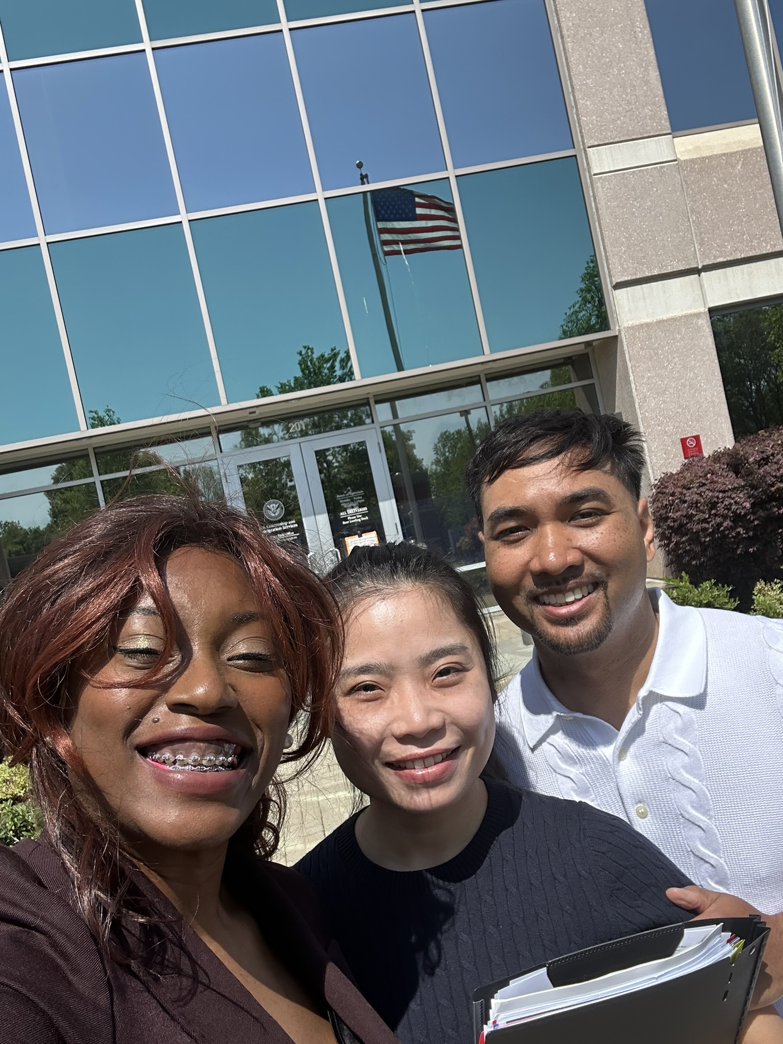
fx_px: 905
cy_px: 522
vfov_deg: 60.0
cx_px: 392
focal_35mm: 30
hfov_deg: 46.8
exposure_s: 1/1148
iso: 25
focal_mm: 2.69
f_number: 1.9
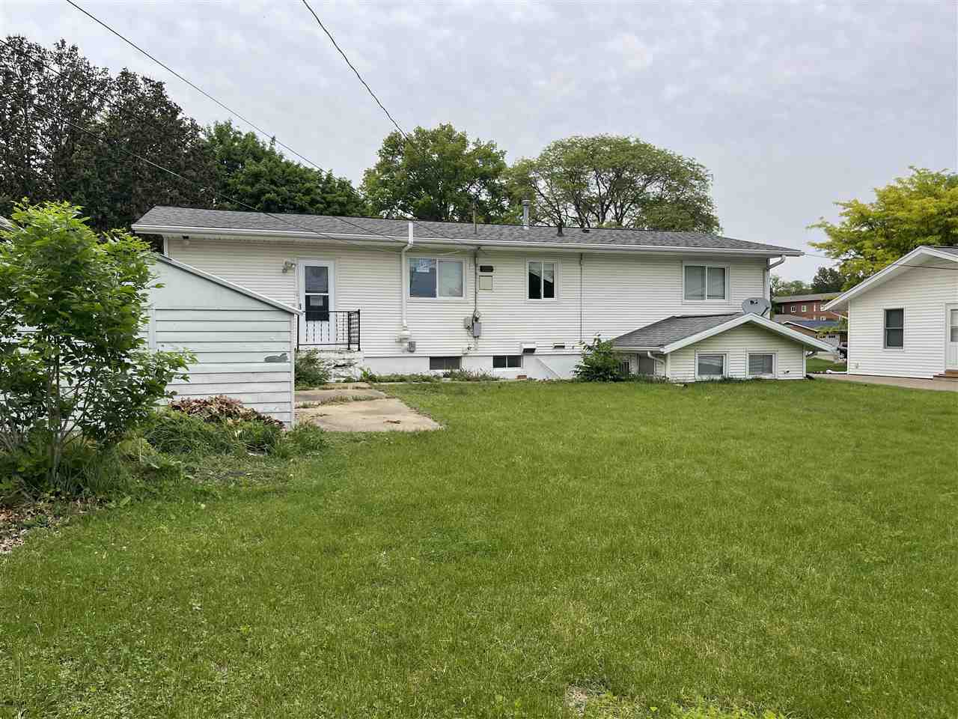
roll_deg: -0.1
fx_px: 692
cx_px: 479
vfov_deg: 54.9
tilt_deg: -2.2
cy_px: 360
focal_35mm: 25
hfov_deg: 69.4
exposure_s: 1/1618
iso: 32
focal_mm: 5.1
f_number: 1.6
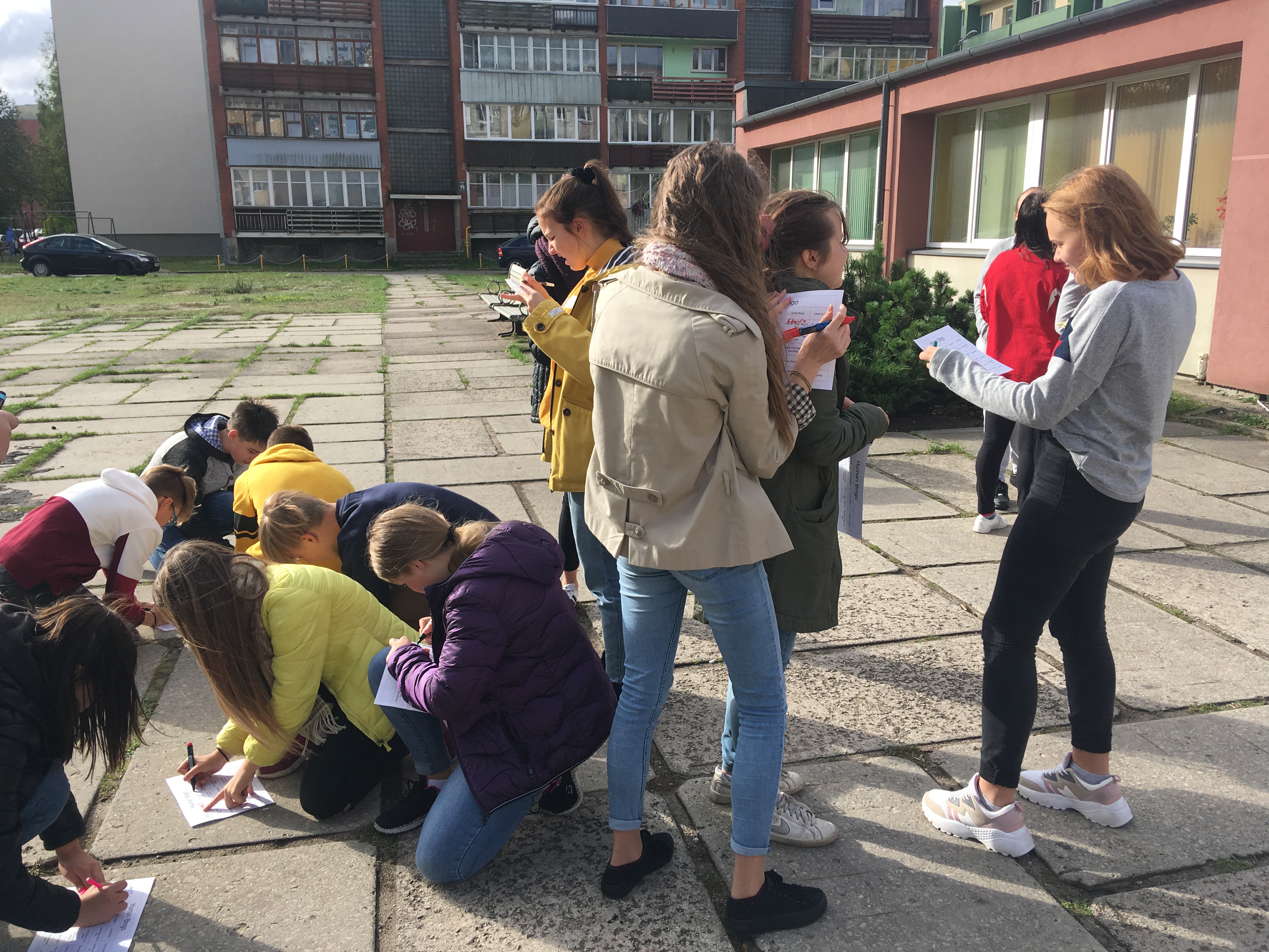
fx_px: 1063
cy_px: 476
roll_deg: -2.0
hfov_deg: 61.7
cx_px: 634
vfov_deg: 48.2
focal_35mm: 29
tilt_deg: -12.8
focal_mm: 4.15
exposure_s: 1/769
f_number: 2.2
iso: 25
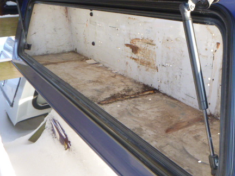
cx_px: 151
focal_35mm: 37
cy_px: 90
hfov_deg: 49.5
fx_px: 251
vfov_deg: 38.7
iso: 250
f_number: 3.9
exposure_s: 1/60
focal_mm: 4.5
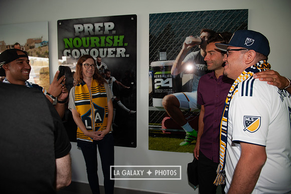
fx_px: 194
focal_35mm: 24
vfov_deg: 53.1
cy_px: 97
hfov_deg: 73.8
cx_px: 146
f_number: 3.5
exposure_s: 1/60
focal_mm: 24
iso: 220
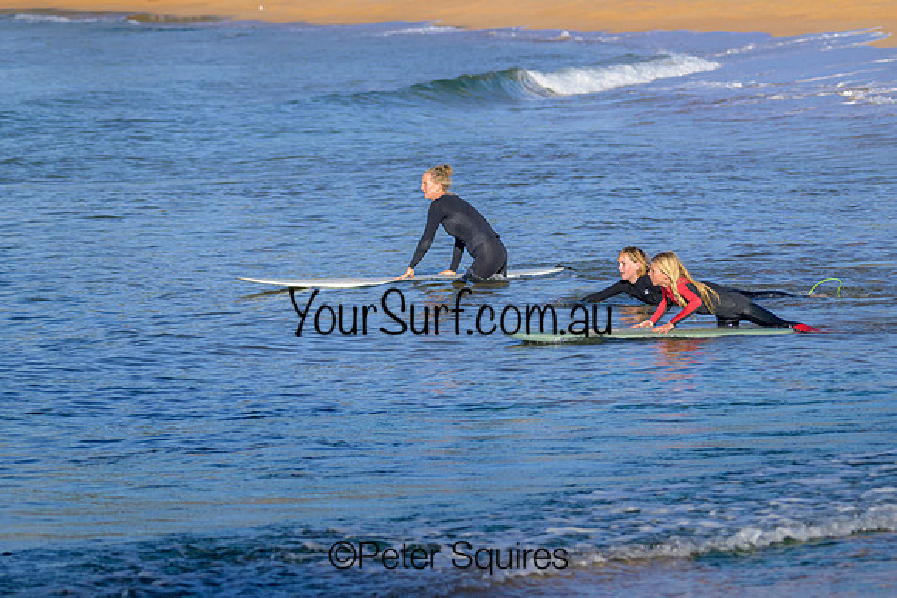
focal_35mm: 253
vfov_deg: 5.4
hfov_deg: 8.1
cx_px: 552
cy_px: 244
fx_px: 6296
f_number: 6.7
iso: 180
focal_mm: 185
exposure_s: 1/1600
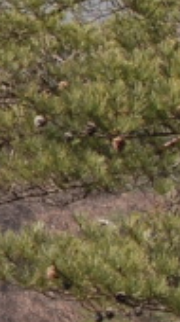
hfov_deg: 5.1
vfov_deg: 9.5
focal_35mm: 228
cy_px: 88
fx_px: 1944
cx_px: -271
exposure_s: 1/160
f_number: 6.3
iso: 100
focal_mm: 24
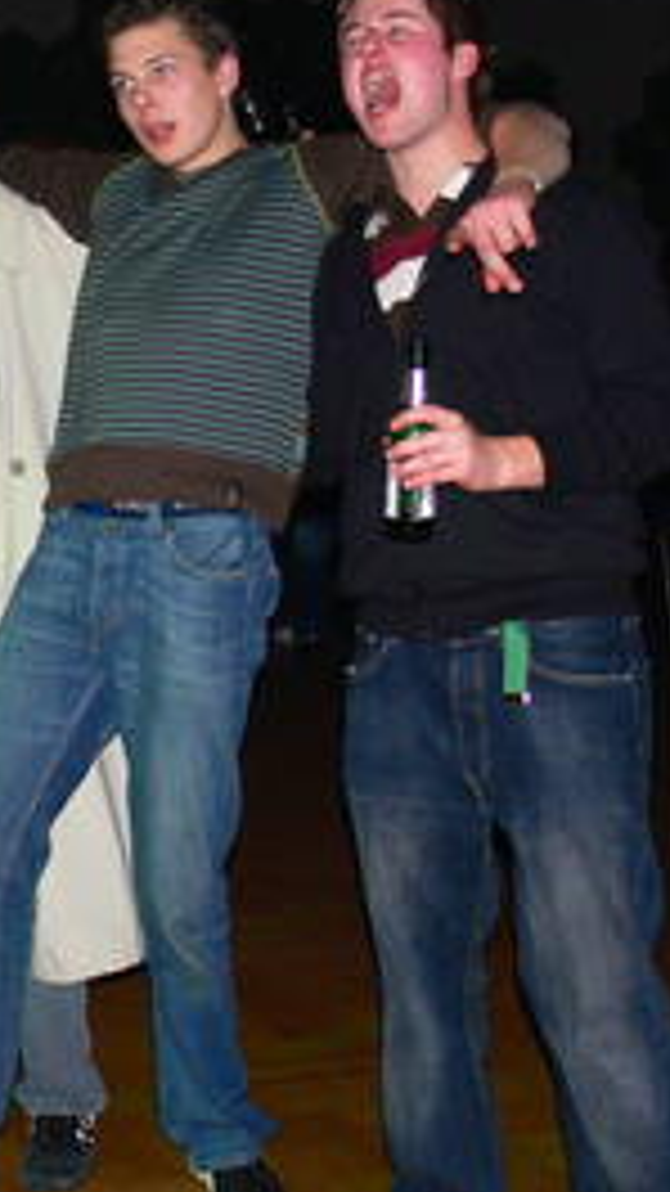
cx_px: 13
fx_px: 2148
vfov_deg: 31.0
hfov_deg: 17.4
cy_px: 513
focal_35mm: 68
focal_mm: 7.4
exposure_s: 1/30
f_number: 2.8
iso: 100
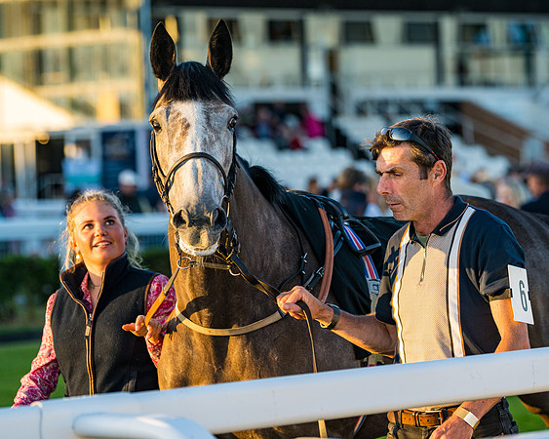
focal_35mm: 178
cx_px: 330
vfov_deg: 8.7
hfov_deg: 10.9
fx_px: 2885
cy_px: 183
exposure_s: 1/640
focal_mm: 135
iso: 400
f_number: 4
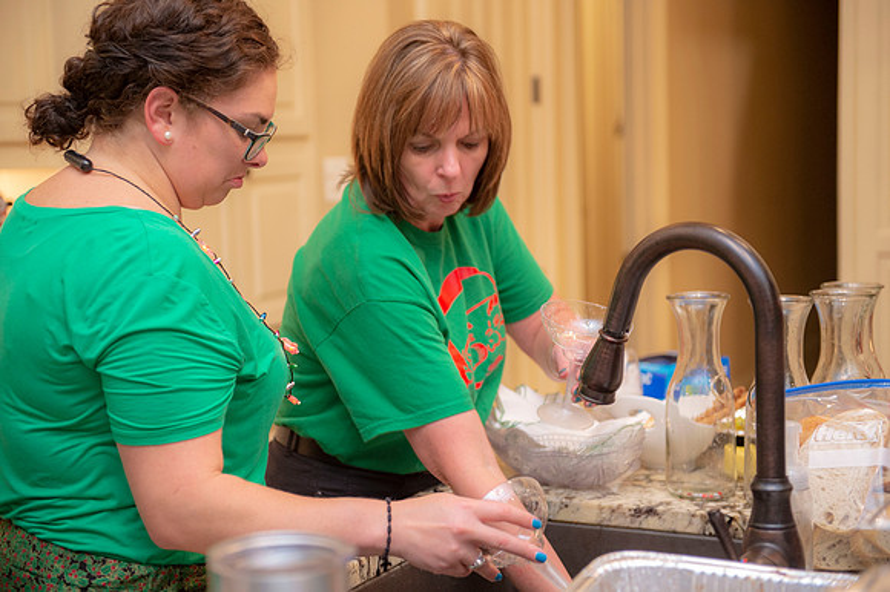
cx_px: 445
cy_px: 296
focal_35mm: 62
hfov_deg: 32.4
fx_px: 1532
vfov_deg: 21.9
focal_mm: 62
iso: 1600
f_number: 3.2
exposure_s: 1/60
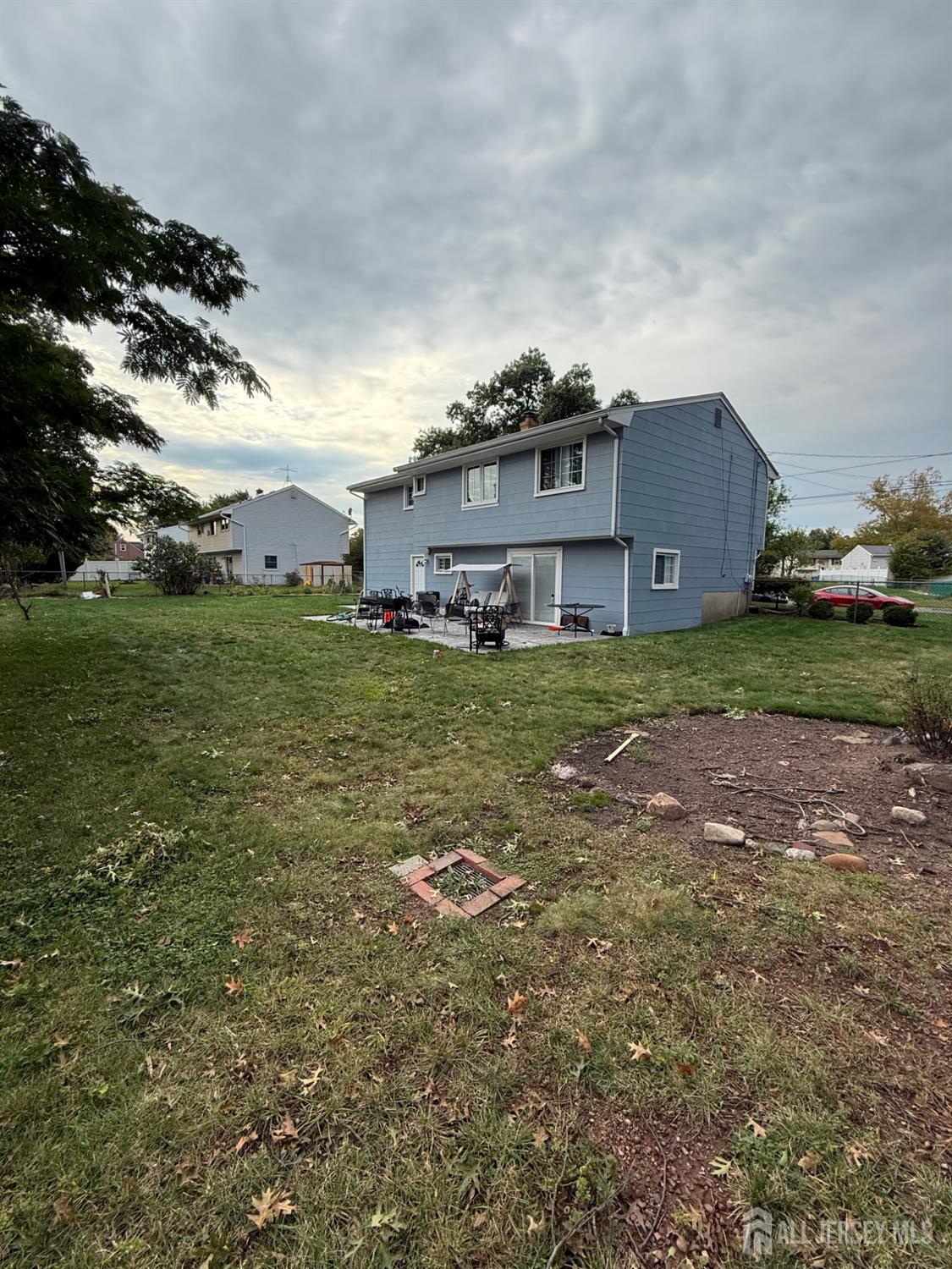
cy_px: 634
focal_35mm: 14
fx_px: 513
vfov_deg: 102.1
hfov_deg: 85.7
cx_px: 476
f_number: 2.2
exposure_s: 1/590
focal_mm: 2.22
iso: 64
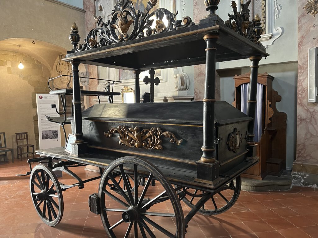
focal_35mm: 26
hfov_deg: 67.3
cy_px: 119
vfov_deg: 53.1
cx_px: 159
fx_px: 239
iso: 400
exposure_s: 1/50
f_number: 1.6
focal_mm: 5.1
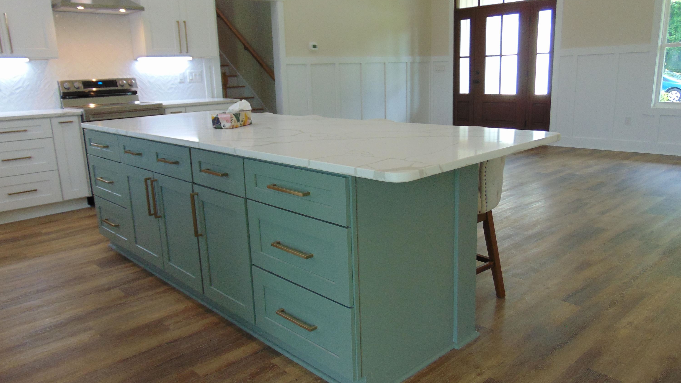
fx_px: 506
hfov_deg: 67.9
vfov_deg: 41.5
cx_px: 335
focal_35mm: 28
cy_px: 191
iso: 100
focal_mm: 4.5
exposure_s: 1/40
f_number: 3
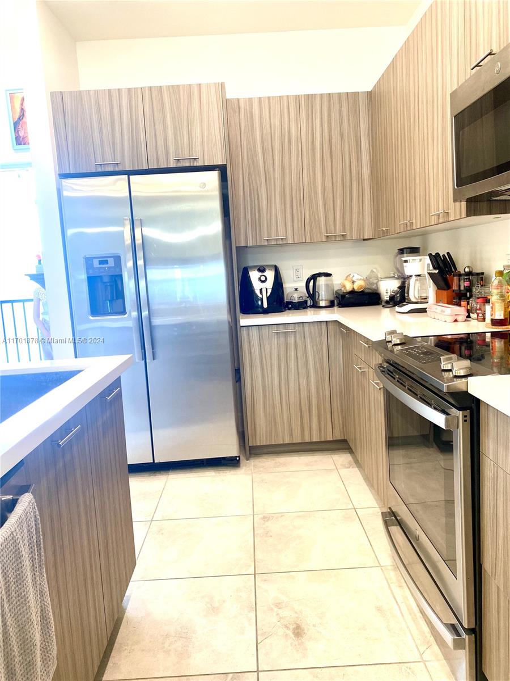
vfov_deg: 67.3
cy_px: 340
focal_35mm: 26
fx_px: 511
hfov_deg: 53.1
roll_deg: +3.2
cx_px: 255
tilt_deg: -7.3
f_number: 1.8
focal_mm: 4.25
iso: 80
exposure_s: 1/60
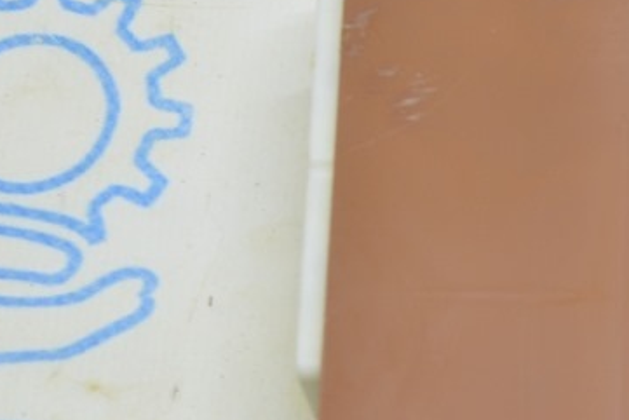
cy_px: 316
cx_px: 685
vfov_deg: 8.1
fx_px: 2971
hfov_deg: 11.9
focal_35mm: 170
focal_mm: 40
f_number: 5.6
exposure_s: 1/20
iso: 400
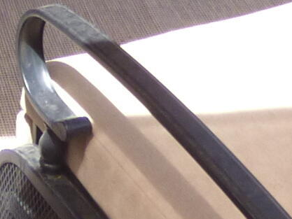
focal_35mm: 144
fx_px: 1215
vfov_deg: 8.6
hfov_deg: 13.3
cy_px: -428
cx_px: -71
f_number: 2.8
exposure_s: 1/320
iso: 100
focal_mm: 3.58
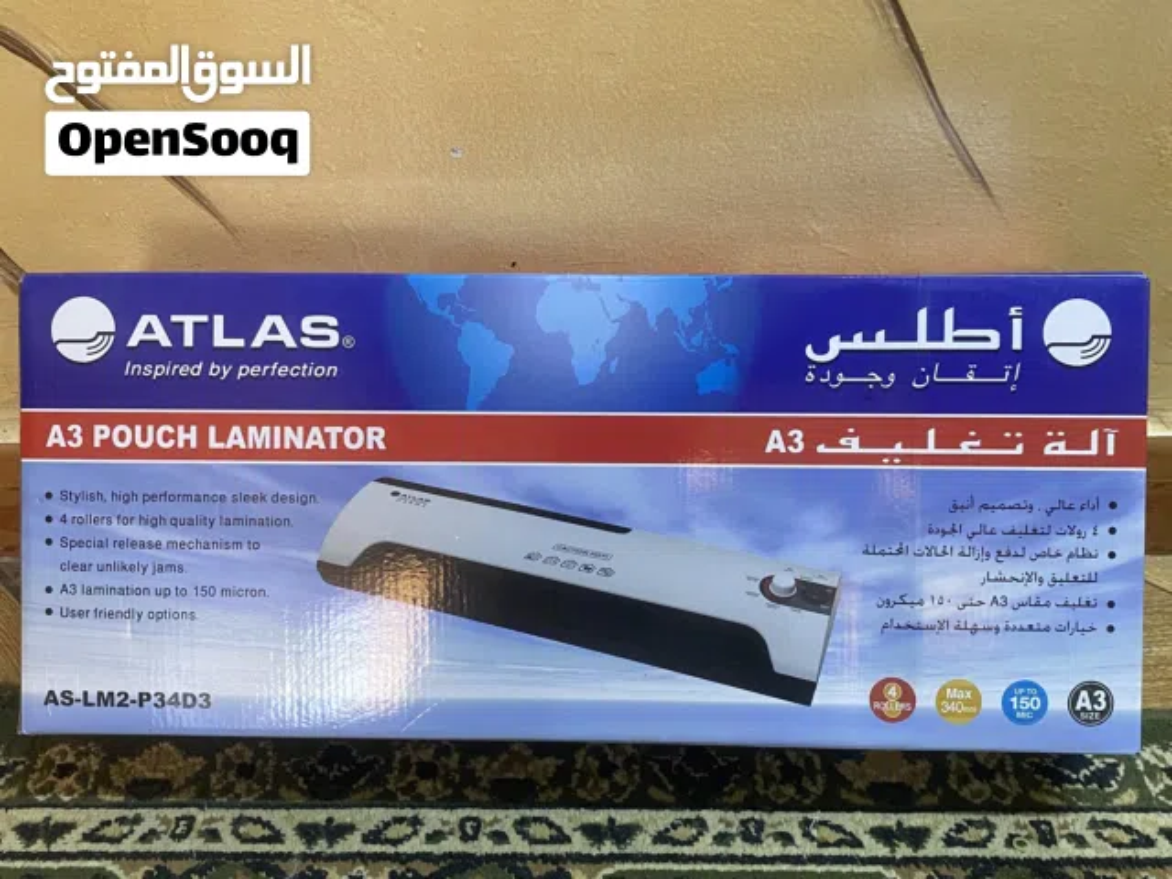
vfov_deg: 53.1
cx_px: 586
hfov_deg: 67.3
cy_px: 440
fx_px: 880
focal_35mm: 26
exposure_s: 1/50
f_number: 1.8
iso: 400
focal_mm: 4.25
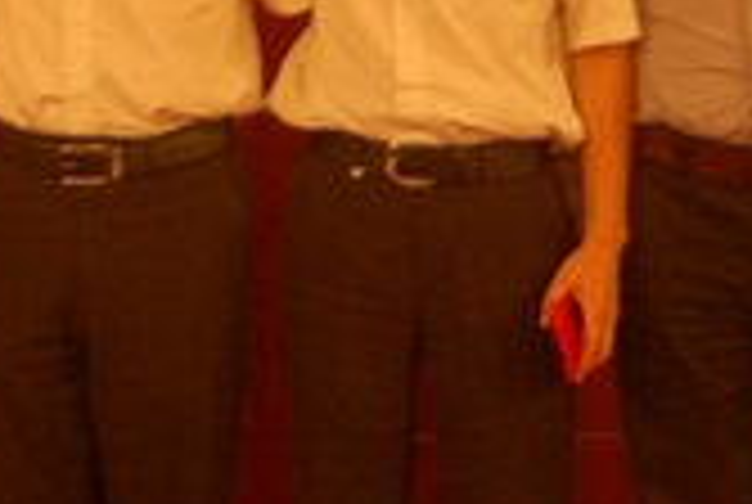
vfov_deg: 8.0
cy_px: 63
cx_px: 131
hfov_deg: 11.9
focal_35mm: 172
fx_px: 3599
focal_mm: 32
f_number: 2.8
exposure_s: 1/25
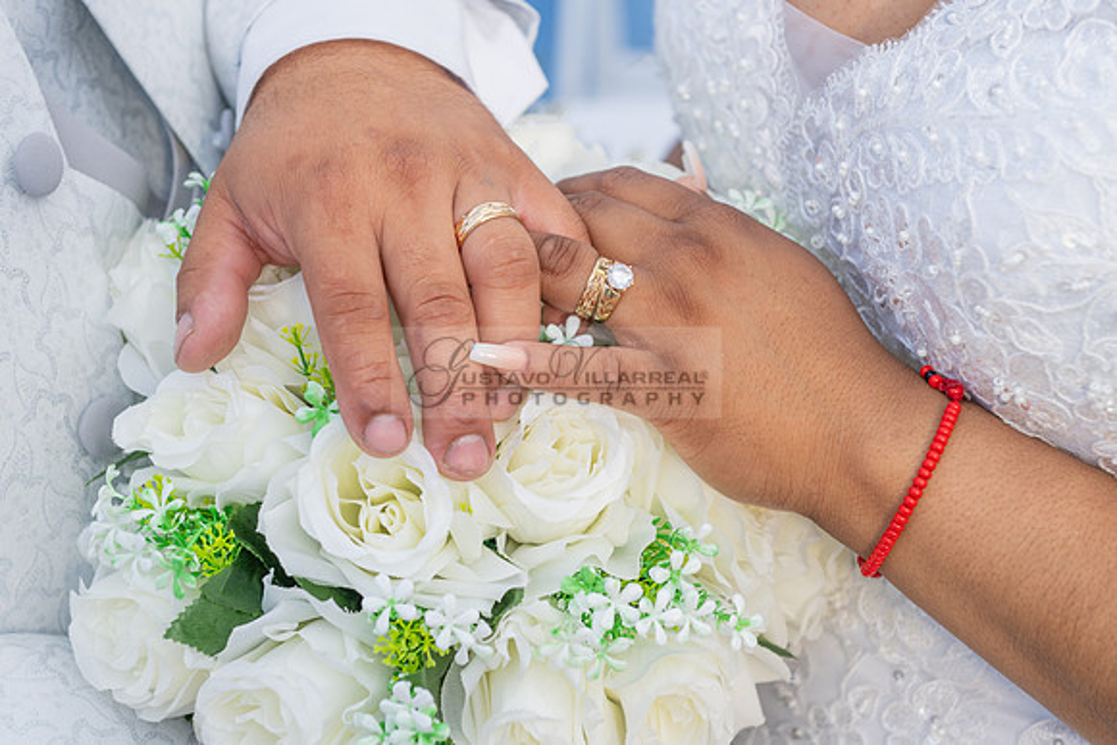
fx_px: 2172
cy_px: 372
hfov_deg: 28.8
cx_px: 558
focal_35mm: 70
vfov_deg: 19.5
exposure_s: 1/125
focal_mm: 70
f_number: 5.6
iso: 200
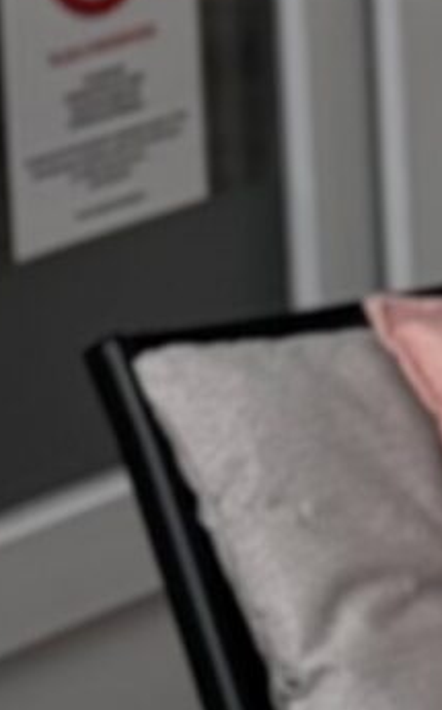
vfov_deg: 5.6
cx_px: 1745
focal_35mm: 378
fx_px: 7301
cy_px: 364
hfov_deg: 3.3
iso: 64
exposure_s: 1/952
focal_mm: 6.76
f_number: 1.78
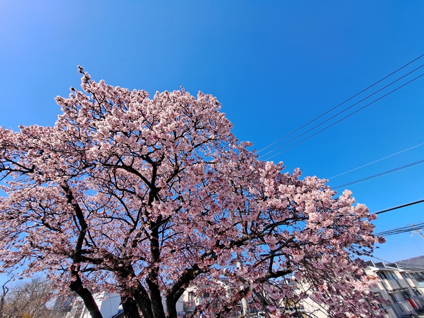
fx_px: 159
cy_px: 159
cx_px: 212
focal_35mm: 13
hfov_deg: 106.2
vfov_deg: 89.9
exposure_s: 1/838
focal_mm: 1.74
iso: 50
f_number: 2.2
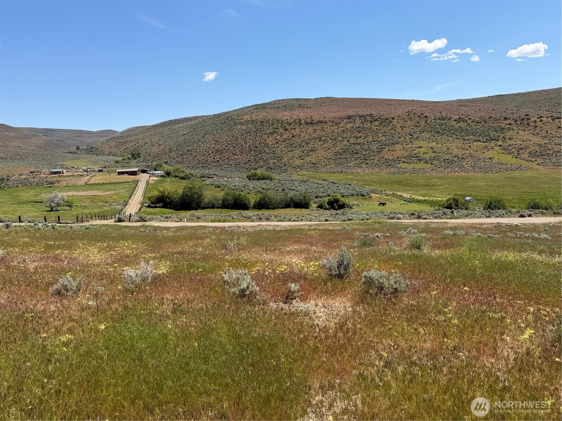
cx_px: 281
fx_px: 390
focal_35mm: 24
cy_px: 210
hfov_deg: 71.6
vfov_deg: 56.8
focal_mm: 6.76
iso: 80
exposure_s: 1/4405
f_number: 1.78
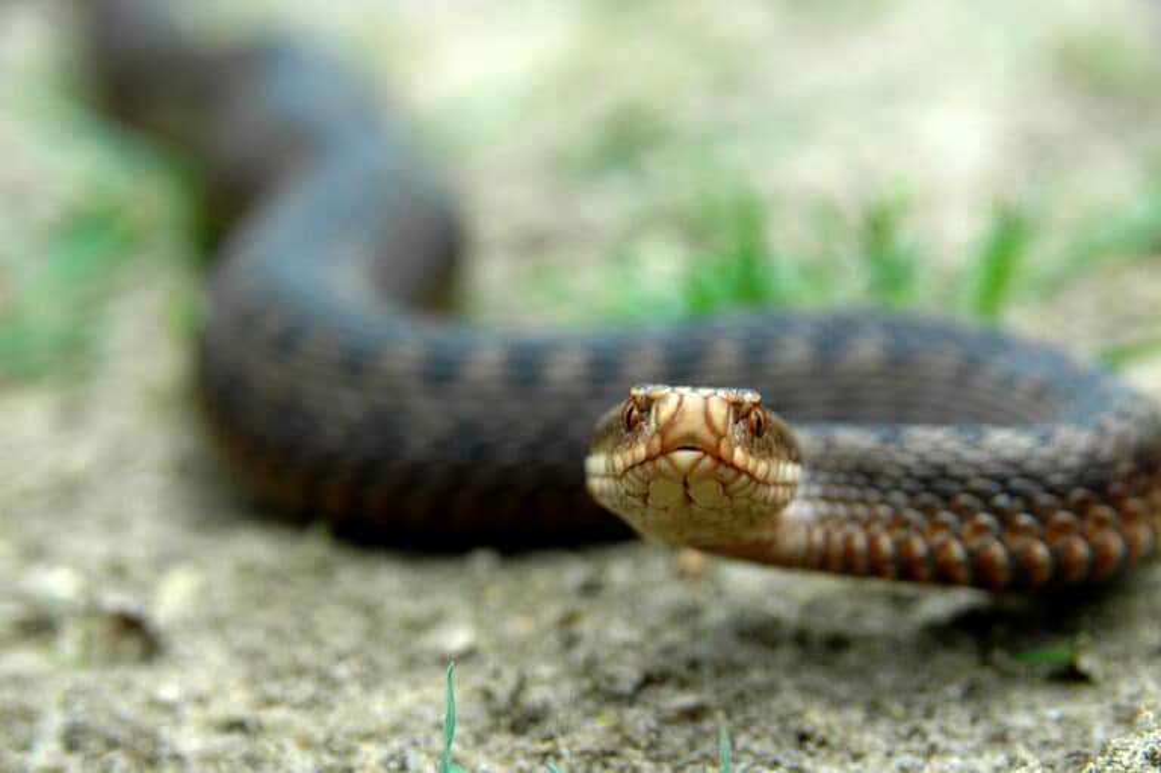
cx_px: 580
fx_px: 3384
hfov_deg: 19.5
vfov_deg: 13.0
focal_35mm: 105
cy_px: 386
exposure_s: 1/160
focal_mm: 70
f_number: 6.3
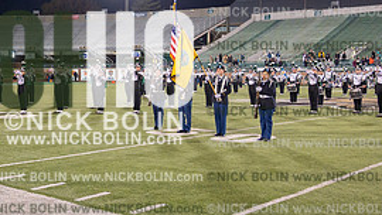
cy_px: 78
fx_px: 547
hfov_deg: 37.5
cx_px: 93
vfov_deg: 22.2
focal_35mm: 54
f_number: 4.5
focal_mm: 24
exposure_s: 1/640
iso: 5000
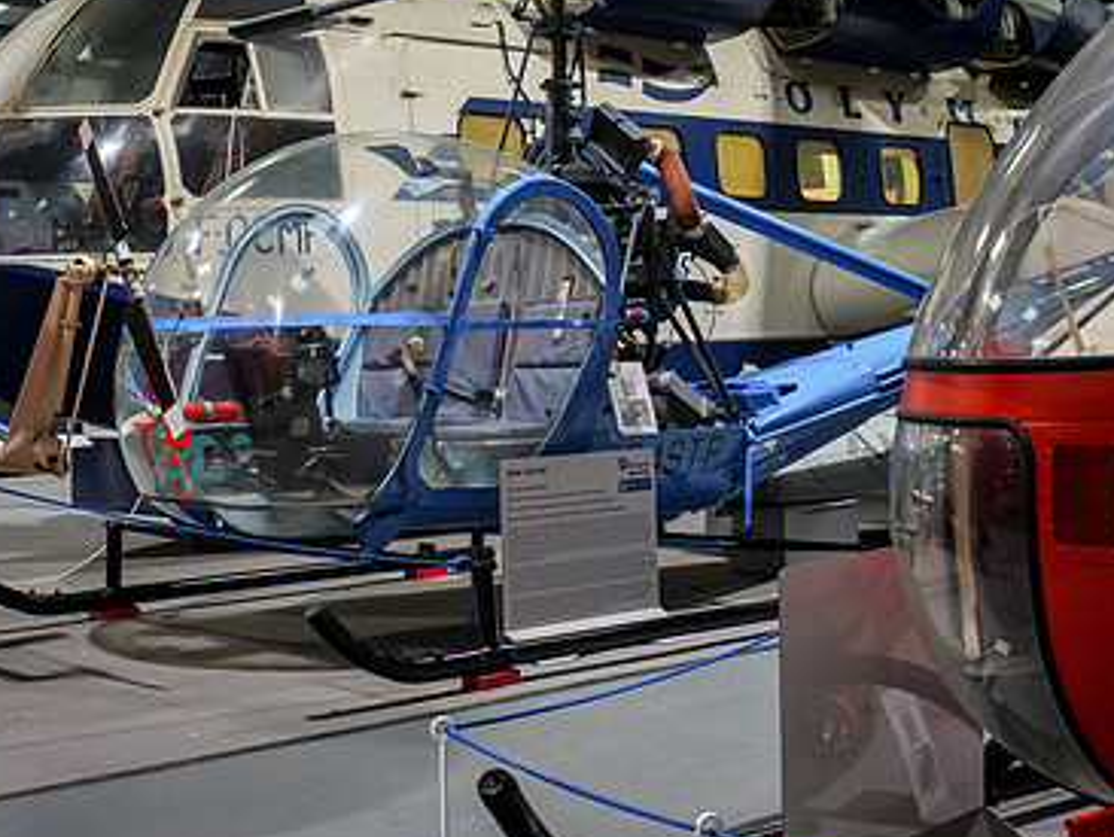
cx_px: 404
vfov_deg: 24.4
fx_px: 1932
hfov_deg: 32.0
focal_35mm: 60
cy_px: 313
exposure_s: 1/60
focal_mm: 17
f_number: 3.3
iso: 2000
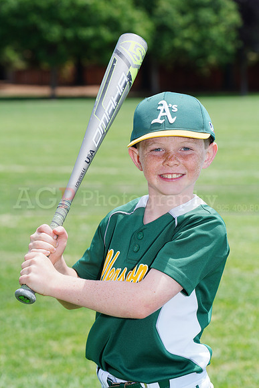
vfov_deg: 11.2
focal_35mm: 184
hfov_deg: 7.5
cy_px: 194
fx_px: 1984
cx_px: 130
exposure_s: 1/200
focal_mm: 184
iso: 200
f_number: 10
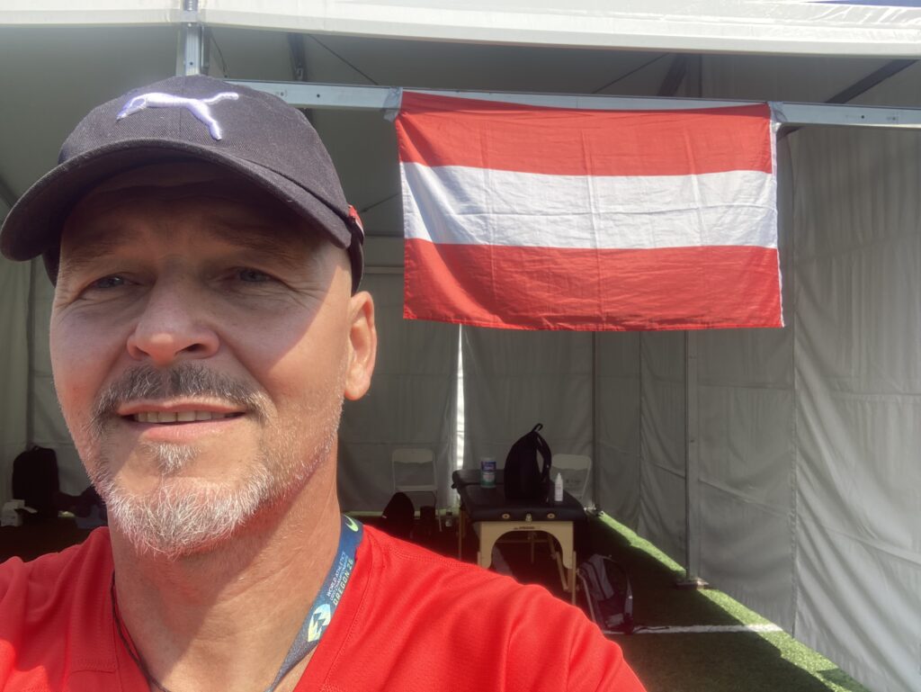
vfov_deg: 44.2
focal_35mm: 32
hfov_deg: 56.8
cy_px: 346
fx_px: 852
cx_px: 460
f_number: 2.2
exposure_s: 1/403
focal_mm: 2.87
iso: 20
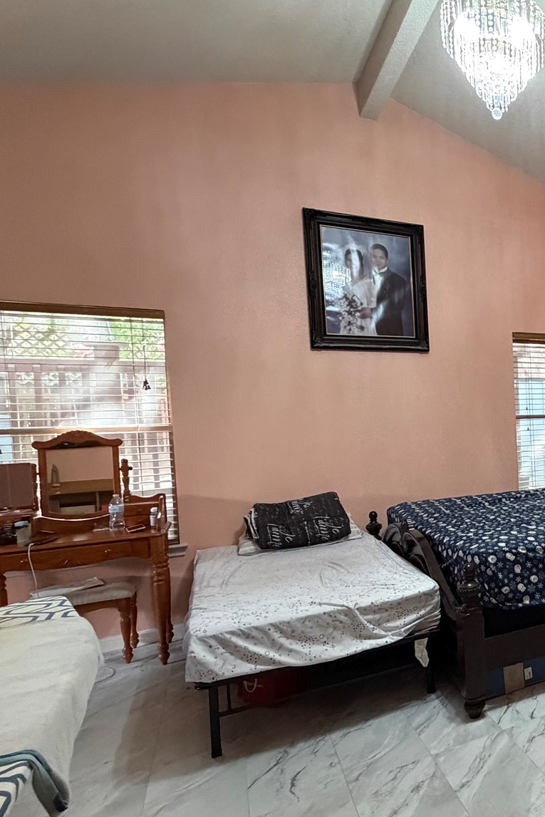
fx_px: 590
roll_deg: +1.8
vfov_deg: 69.3
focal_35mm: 26
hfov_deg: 38.3
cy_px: 442
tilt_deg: -2.7
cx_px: 637
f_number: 2.2
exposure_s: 1/60
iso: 640
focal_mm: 2.22
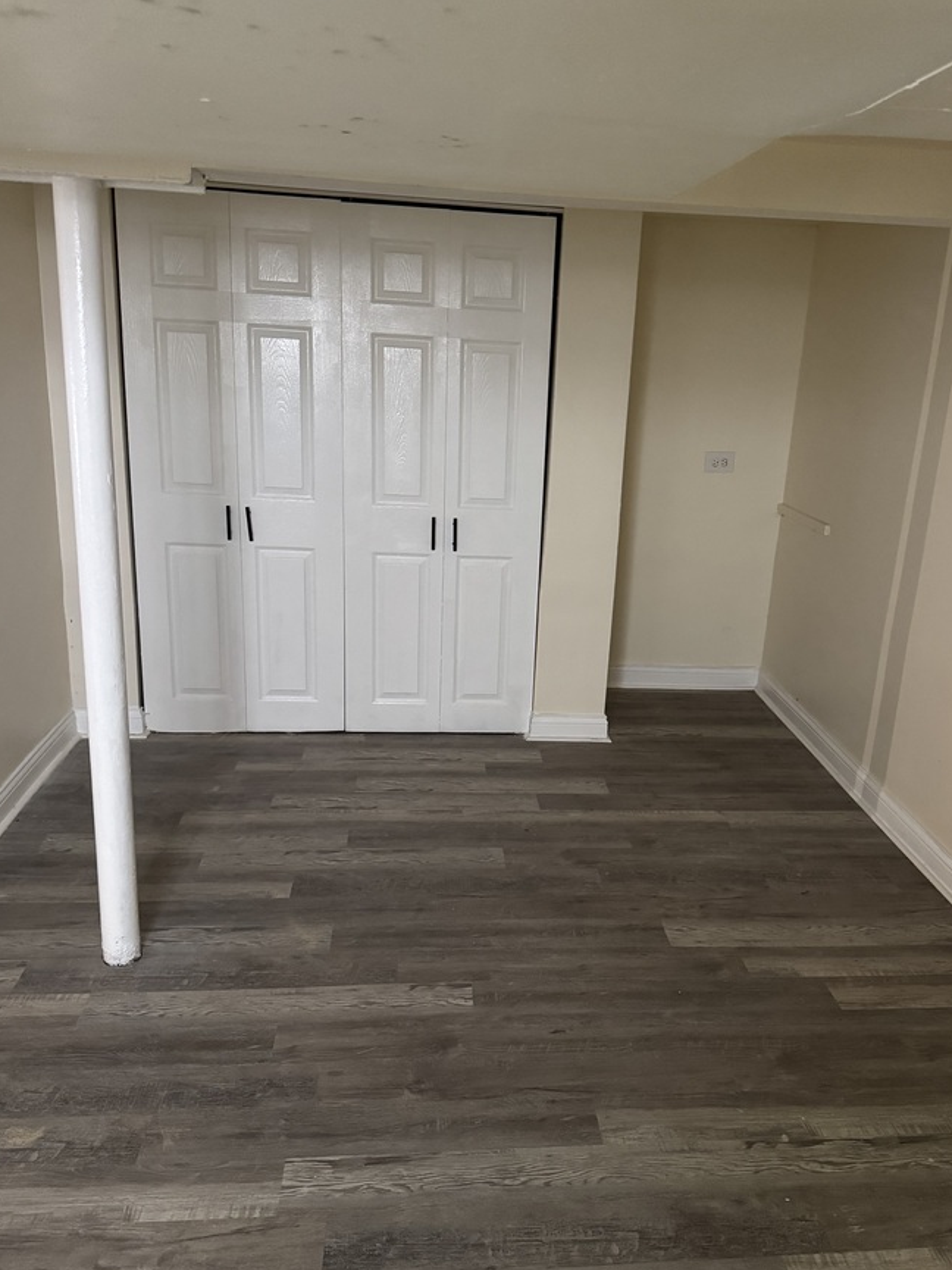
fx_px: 1100
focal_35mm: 30
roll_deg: -3.4
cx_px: 555
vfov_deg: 59.9
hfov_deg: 46.6
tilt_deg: -18.3
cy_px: 695
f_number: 1.78
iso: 1000
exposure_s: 1/40
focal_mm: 6.76
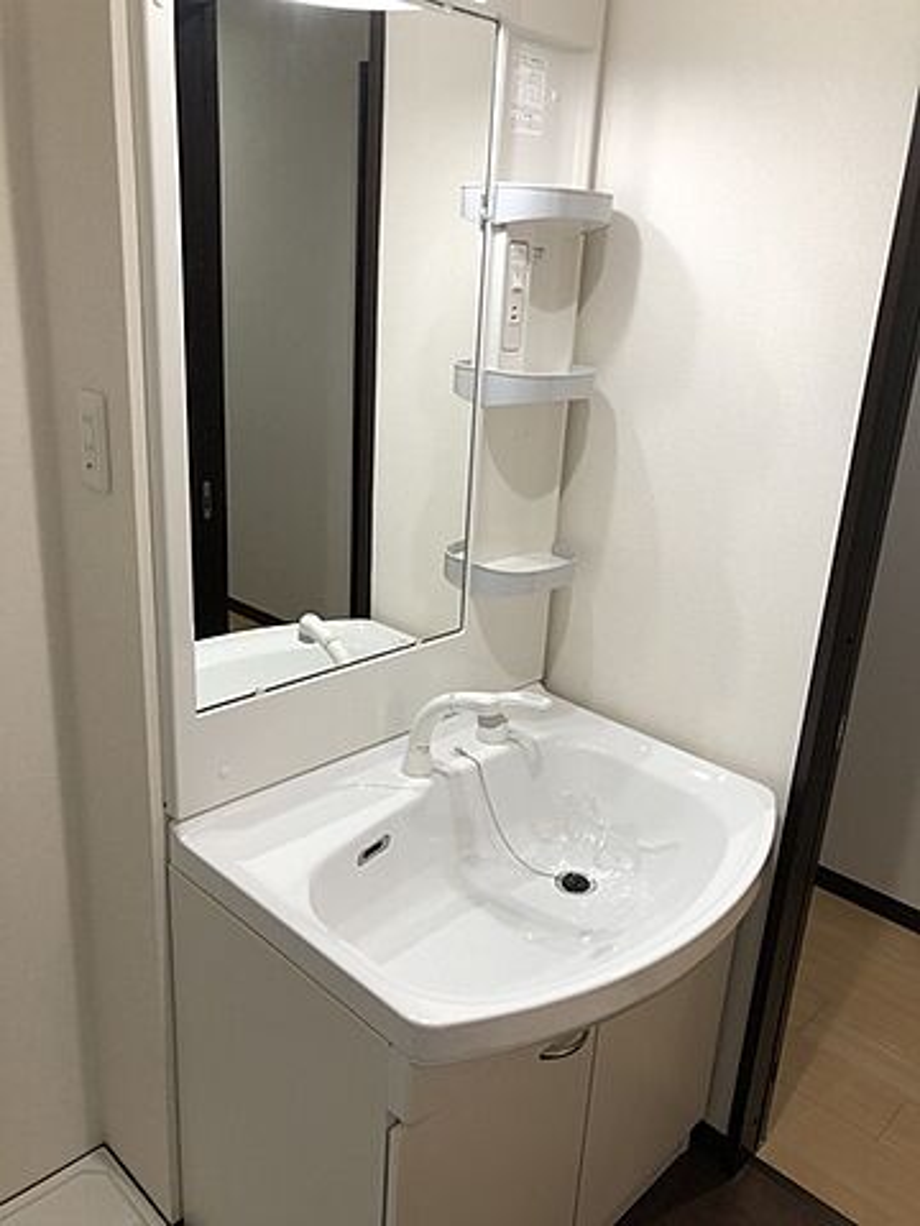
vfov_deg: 63.4
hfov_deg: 49.7
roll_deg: -2.5
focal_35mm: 28
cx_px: 460
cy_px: 613
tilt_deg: -18.2
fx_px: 992
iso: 32
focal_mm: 3.99
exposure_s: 1/30
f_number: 1.8
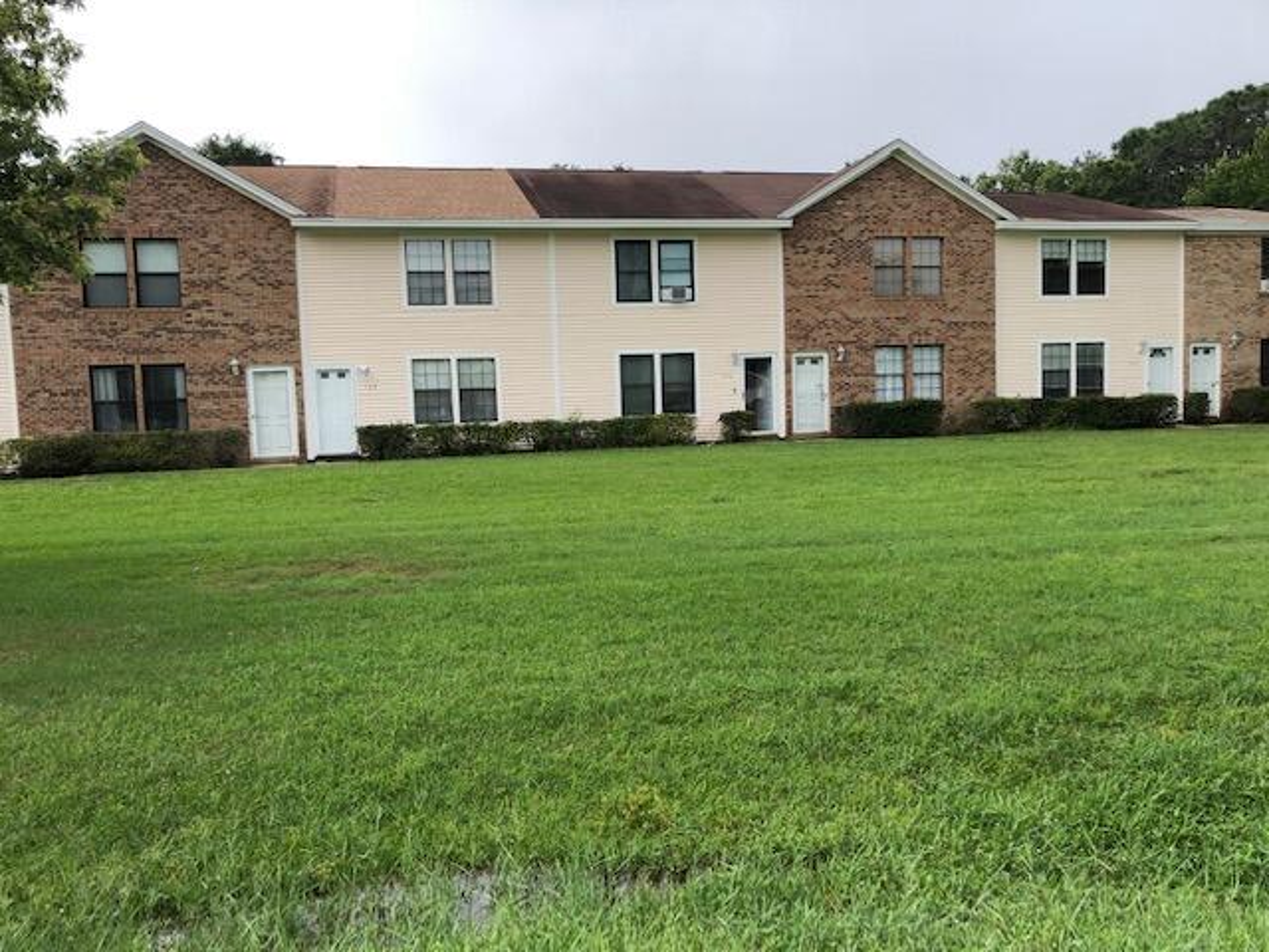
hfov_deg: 63.4
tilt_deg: -4.7
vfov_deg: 49.7
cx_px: 634
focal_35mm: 28
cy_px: 476
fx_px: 1026
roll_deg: +2.6
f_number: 1.8
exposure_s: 1/1297
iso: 20
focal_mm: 3.99
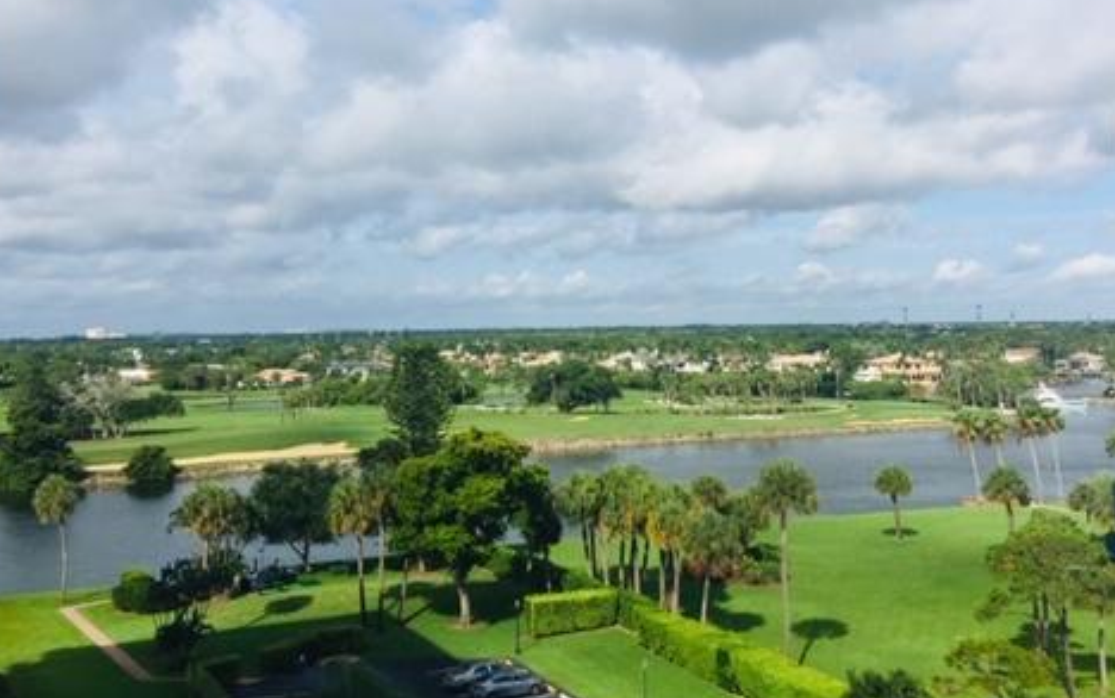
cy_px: 229
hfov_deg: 47.2
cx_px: 550
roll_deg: +1.4
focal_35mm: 42
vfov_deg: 30.3
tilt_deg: +5.9
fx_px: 1277
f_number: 2.2
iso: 32
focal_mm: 4.15
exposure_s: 1/3049
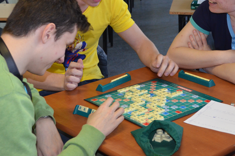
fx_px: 482
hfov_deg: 27.3
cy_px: 31
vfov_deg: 18.2
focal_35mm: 74
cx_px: 139
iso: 1600
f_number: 4.5
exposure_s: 1/60
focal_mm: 28
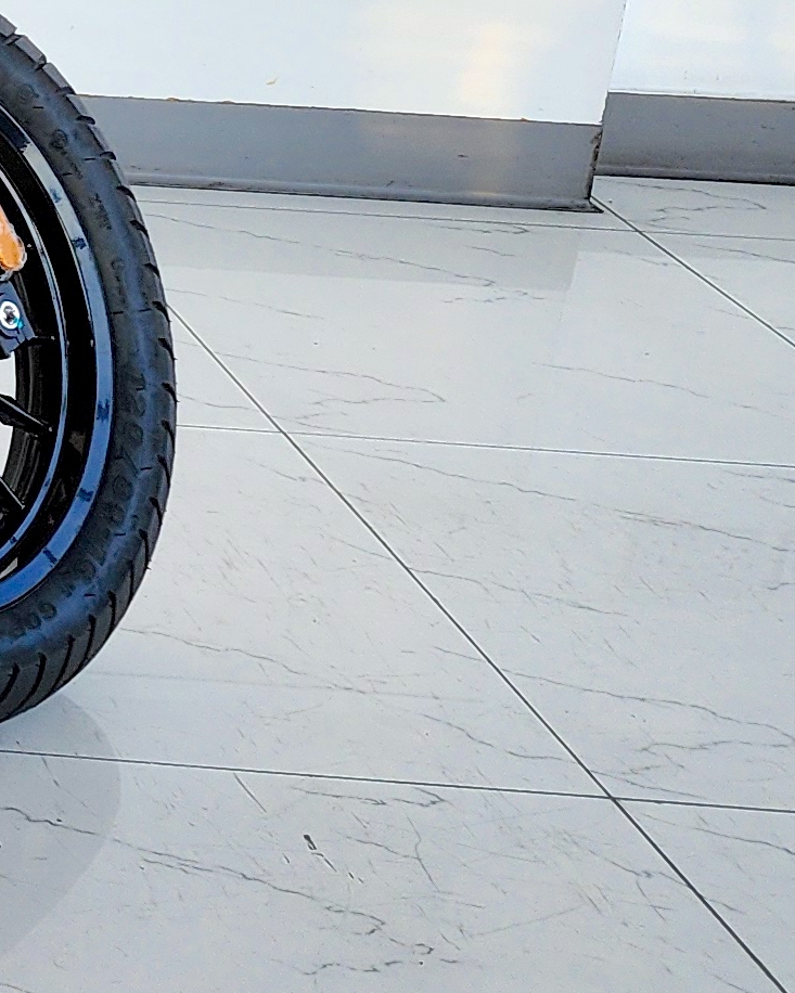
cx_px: -1132
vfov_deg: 18.9
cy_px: -74
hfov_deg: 12.3
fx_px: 2882
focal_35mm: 98
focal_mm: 6.4
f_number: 1.8
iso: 64
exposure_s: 1/100
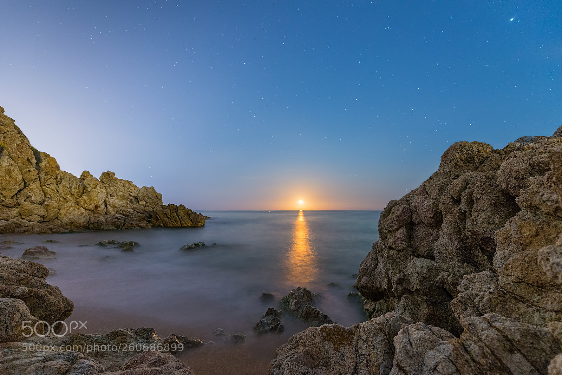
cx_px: 281
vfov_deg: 81.3
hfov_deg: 104.2
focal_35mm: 14
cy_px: 188
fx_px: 219
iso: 1600
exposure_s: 20
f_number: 2.8
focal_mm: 14
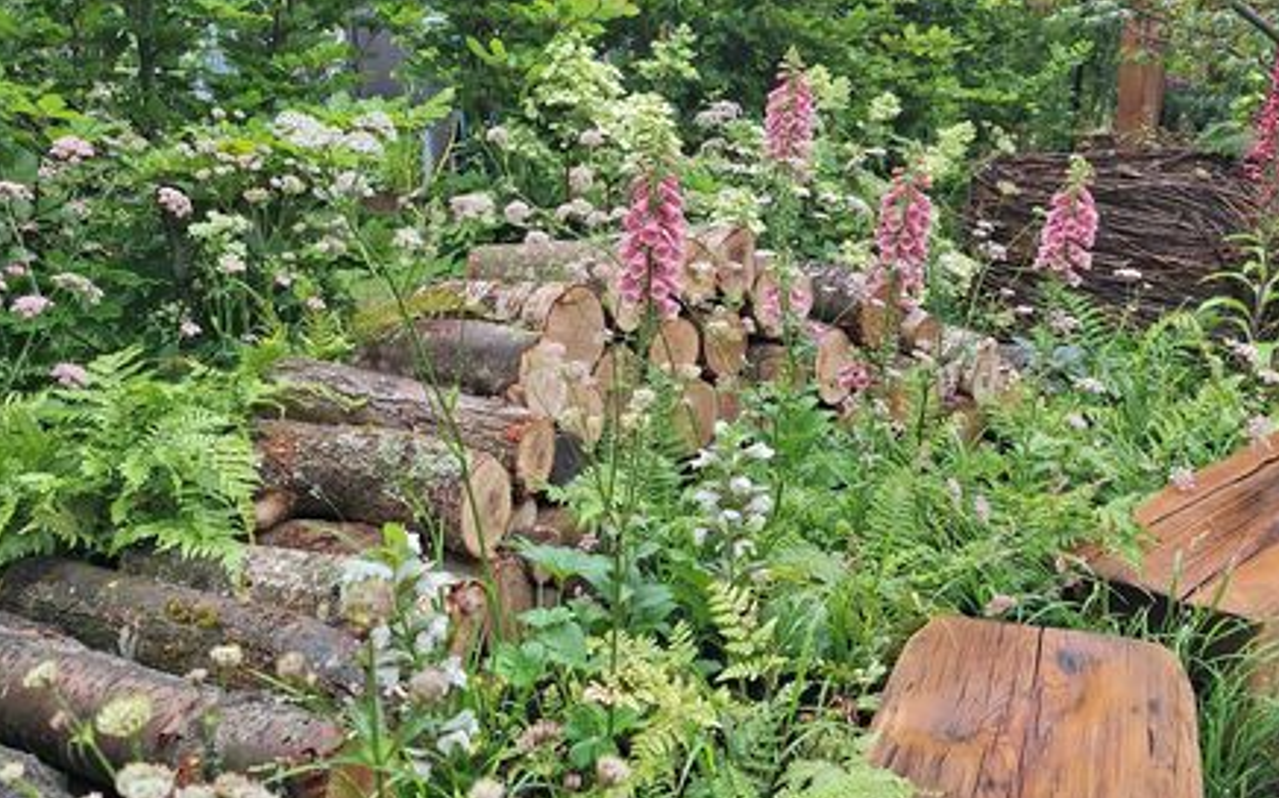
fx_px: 871
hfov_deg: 72.6
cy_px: 321
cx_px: 647
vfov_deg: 48.9
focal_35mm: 25
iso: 40
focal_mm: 5.54
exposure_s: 1/710
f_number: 1.8
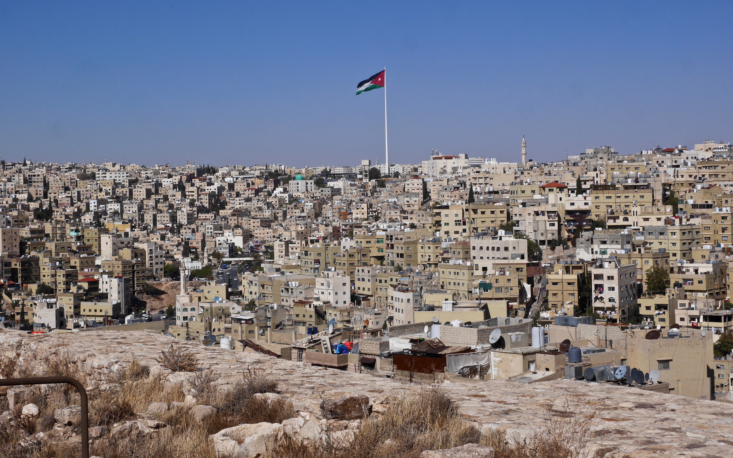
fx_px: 1418
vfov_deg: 18.3
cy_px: 183
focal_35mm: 71
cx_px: 366
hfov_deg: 29.0
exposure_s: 1/800
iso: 200
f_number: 13
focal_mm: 33
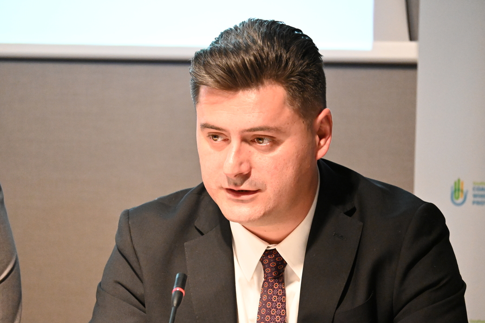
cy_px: 162
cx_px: 242
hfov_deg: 7.0
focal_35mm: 292
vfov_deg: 4.7
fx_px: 3940
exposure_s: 1/125
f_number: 5.6
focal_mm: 195
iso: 6400
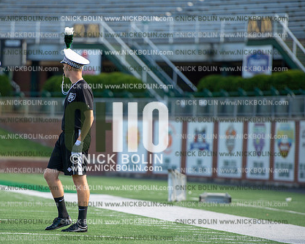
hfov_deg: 7.4
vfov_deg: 5.9
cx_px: 116
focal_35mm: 261
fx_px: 2357
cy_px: 137
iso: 160
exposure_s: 1/1000
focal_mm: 200
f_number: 2.8
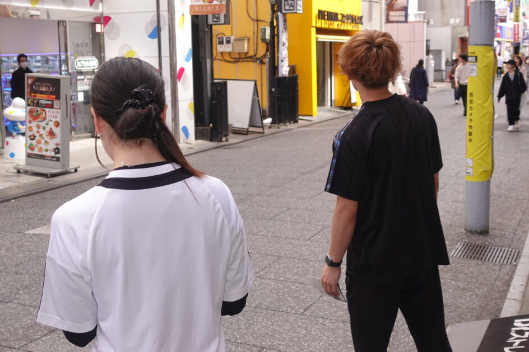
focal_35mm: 51
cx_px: 243
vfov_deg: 26.5
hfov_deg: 38.9
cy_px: 165
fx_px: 749
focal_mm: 17.79
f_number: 4
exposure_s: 1/125
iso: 125
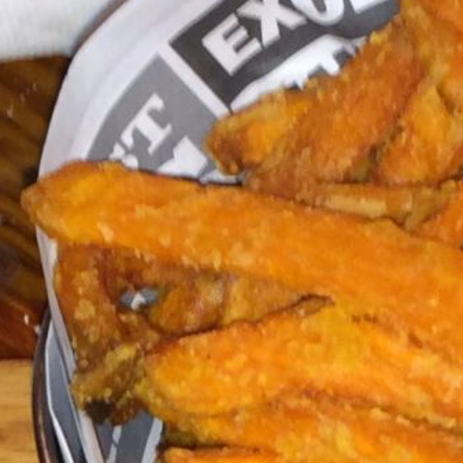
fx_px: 2936
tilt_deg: -64.6
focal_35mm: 194
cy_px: 971
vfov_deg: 8.5
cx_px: -62
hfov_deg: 8.9
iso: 64
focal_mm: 4.15
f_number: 2.2
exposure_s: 1/30
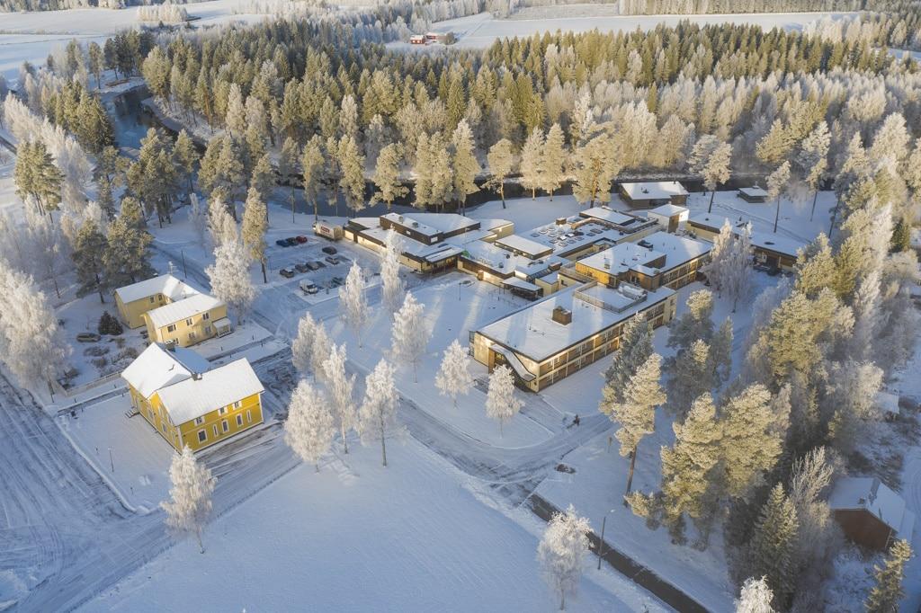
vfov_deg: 46.4
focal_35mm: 28
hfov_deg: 65.5
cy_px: 306
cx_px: 460
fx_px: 716
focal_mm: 10.26
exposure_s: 1/160
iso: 200
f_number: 5
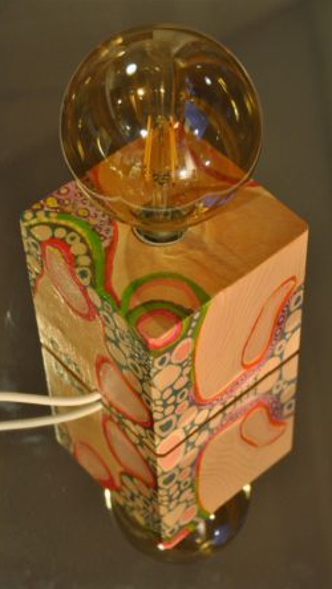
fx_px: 1392
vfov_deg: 23.9
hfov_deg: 13.6
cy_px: 297
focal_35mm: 89
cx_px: 171
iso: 1600
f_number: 4.8
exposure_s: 1/25
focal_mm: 56
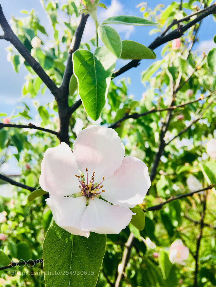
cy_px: 144
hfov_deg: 48.2
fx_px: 241
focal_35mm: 29
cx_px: 108
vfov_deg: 61.7
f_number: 2.2
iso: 25
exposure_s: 1/1304
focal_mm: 4.15
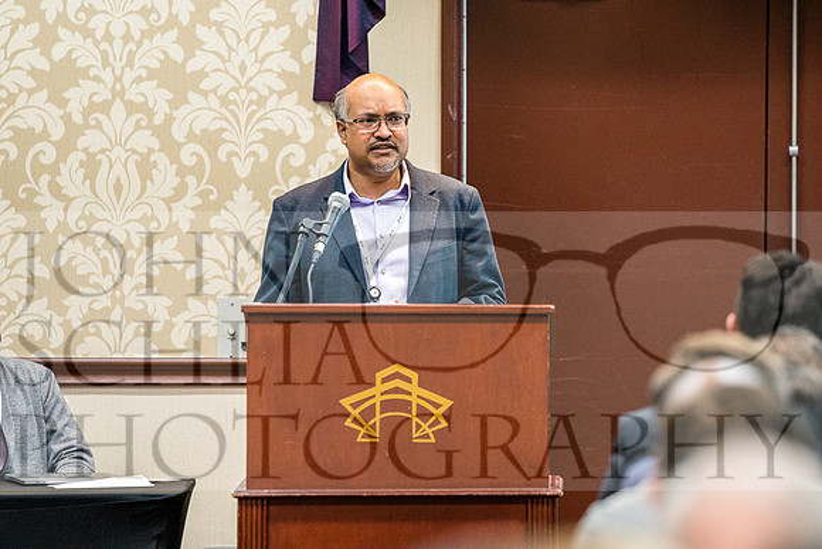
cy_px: 274
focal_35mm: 300
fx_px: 6851
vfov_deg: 4.6
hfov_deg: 6.9
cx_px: 411
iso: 3200
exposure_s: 1/100
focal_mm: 200
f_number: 3.5
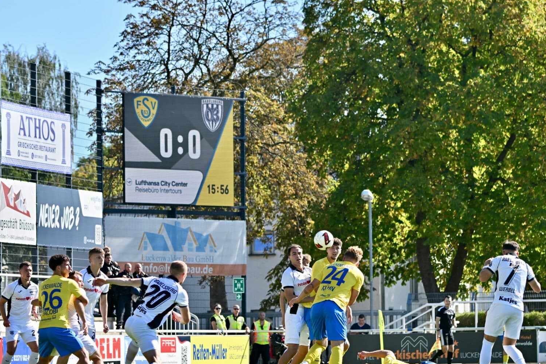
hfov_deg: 11.1
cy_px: 229
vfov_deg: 7.4
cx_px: 224
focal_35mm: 185
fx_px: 2806
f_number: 5
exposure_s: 1/1600
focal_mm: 135
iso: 320
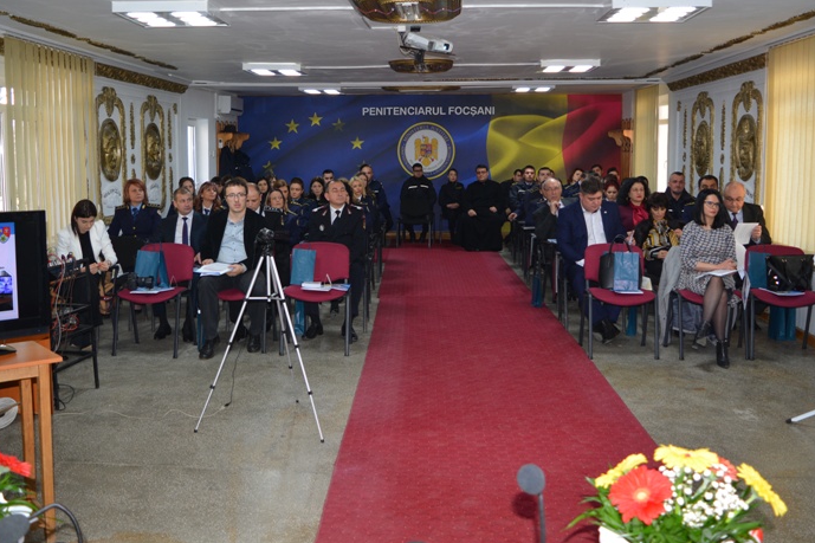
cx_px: 403
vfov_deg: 36.3
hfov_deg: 52.4
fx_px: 828
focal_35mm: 37
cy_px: 237
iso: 400
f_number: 3.8
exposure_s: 1/60
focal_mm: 21
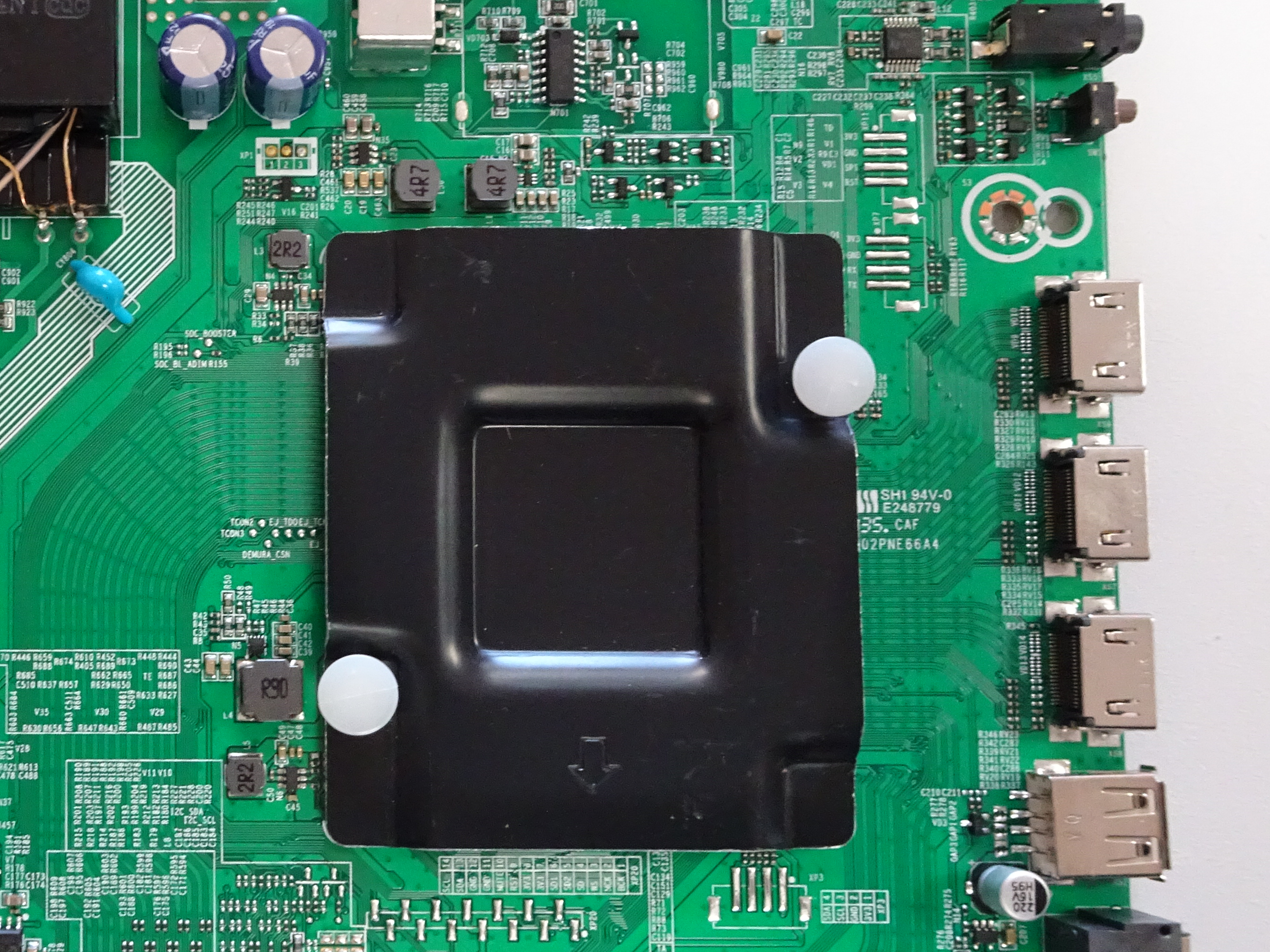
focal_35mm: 44
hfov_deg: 40.5
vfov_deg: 32.8
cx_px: 194
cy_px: 531
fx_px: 1614
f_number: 3.5
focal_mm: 4.1
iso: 640
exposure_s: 1/30
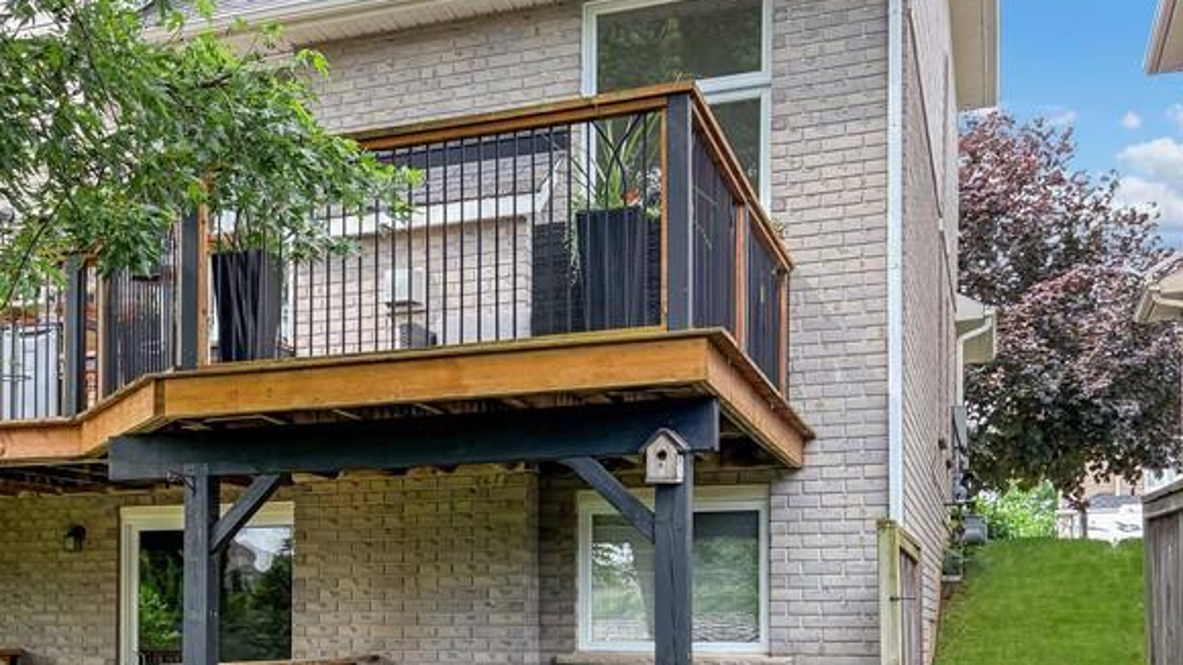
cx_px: 198
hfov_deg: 39.3
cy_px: 561
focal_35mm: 50
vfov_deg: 23.5
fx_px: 1568
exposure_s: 1/390
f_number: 1.6
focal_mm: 5.96
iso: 50
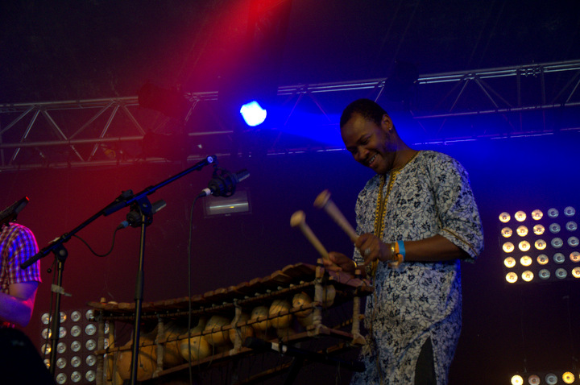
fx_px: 1400
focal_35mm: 87
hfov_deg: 23.4
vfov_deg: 15.7
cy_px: 192
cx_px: 290
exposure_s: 1/160
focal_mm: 58
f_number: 5
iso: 3200
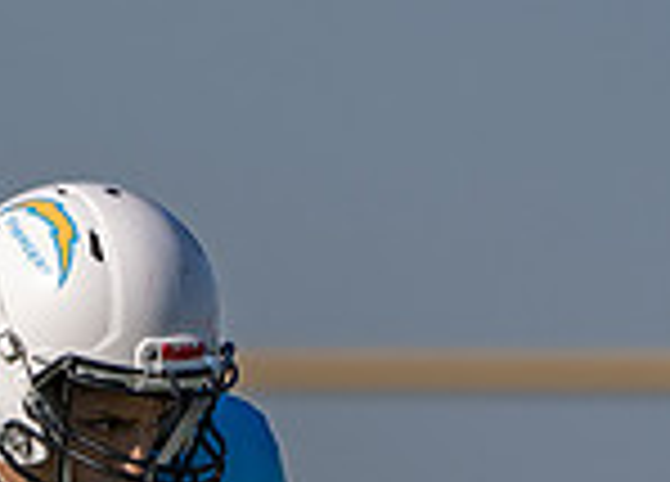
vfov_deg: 0.9
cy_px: 862
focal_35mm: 1530
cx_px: -98
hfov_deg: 1.3
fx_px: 29167
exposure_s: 1/3200
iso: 250
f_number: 5.6
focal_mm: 324
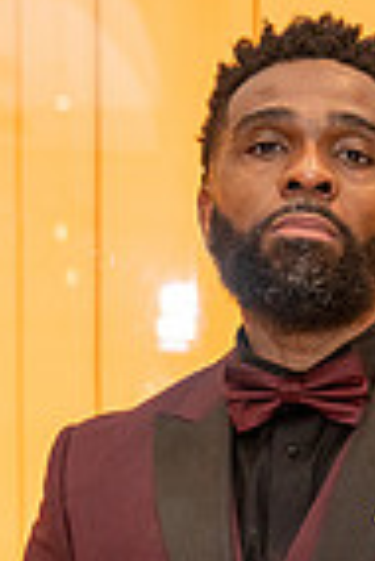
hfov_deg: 6.8
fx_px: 3164
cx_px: 329
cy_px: 703
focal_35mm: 203
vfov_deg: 9.9
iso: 800
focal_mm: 41
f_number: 3.2
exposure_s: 1/125
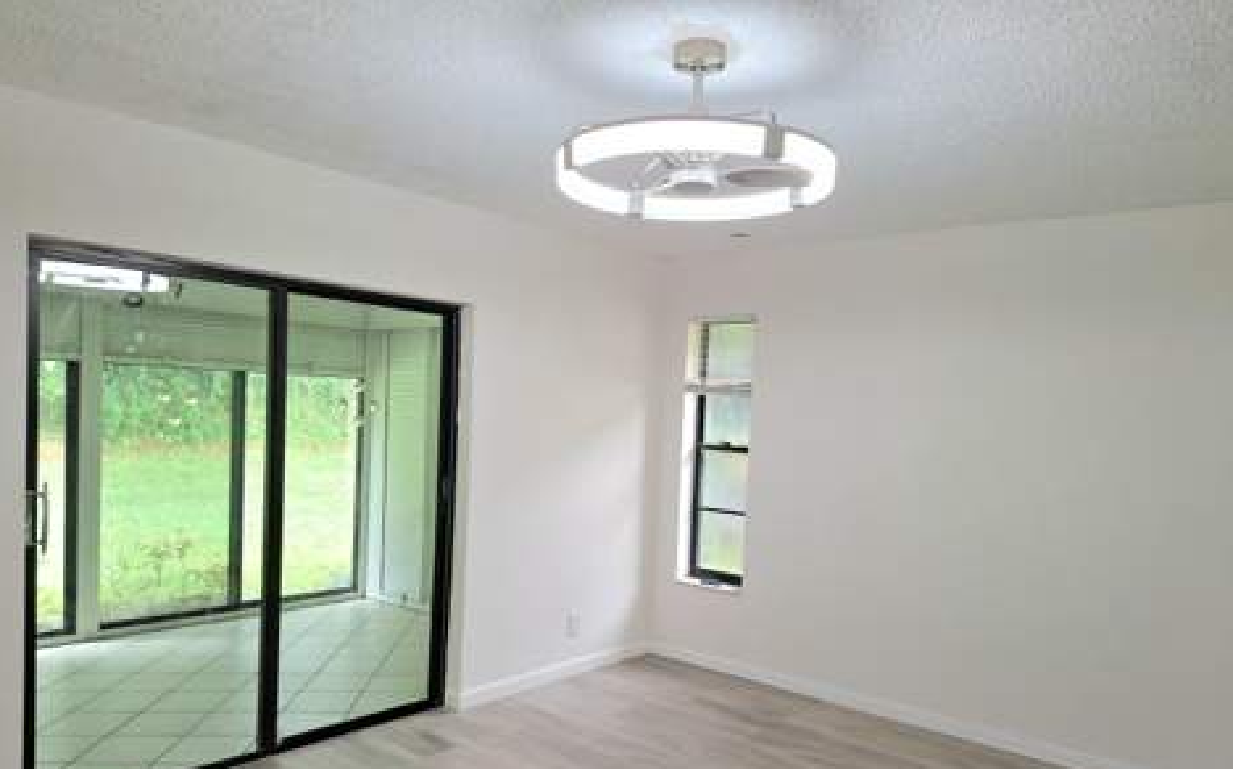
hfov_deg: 72.6
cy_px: 470
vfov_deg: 48.9
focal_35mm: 25
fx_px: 840
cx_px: 603
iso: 125
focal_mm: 5.54
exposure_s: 1/120
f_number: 1.8
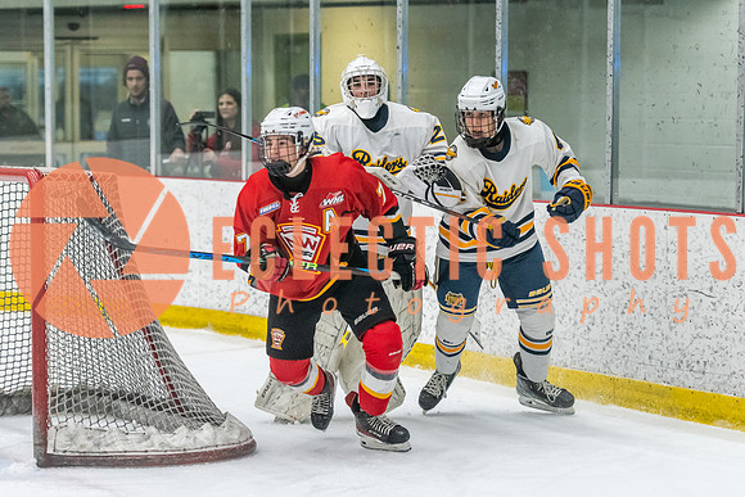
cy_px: 248
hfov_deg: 14.2
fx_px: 2997
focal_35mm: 145
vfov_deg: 9.5
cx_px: 479
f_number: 2.8
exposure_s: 1/800
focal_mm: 105
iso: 3200
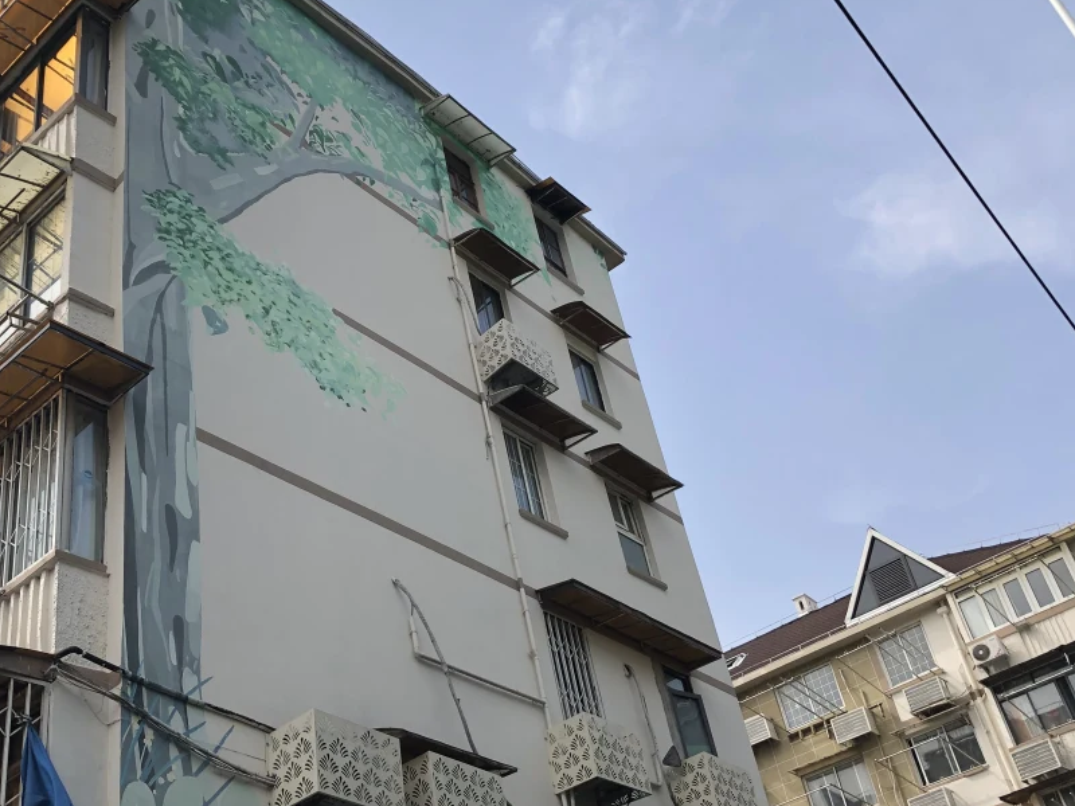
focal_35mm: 42
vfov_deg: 34.3
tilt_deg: +38.1
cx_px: 425
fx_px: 1304
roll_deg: +9.0
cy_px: 439
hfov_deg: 44.5
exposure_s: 1/1499
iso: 20
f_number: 1.8
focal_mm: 4
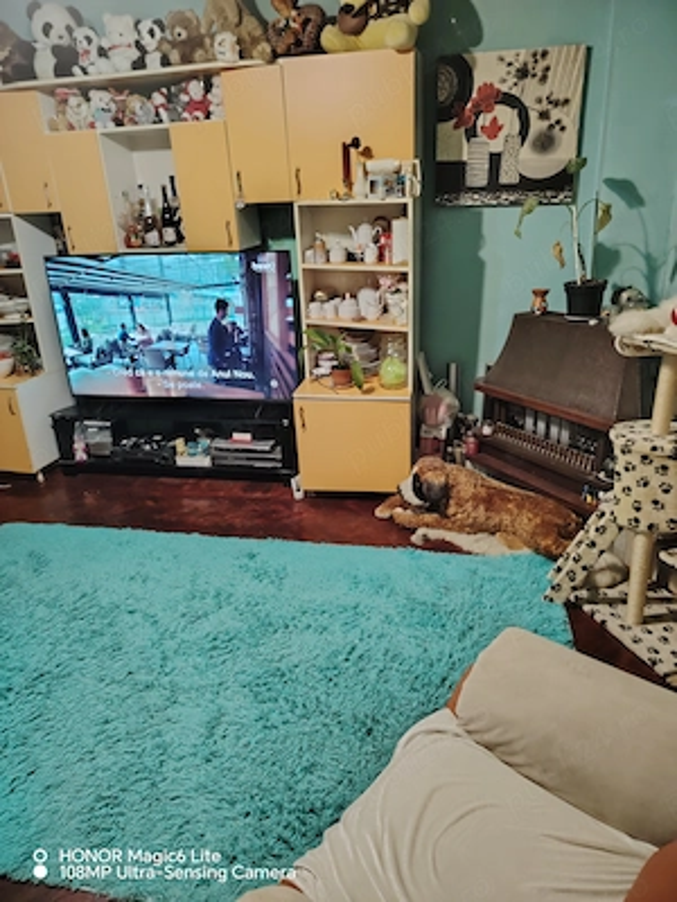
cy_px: 451
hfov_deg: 56.8
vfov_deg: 71.6
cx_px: 338
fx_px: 626
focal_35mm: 24
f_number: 1.75
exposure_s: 1/33.3
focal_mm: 5.25
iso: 2438
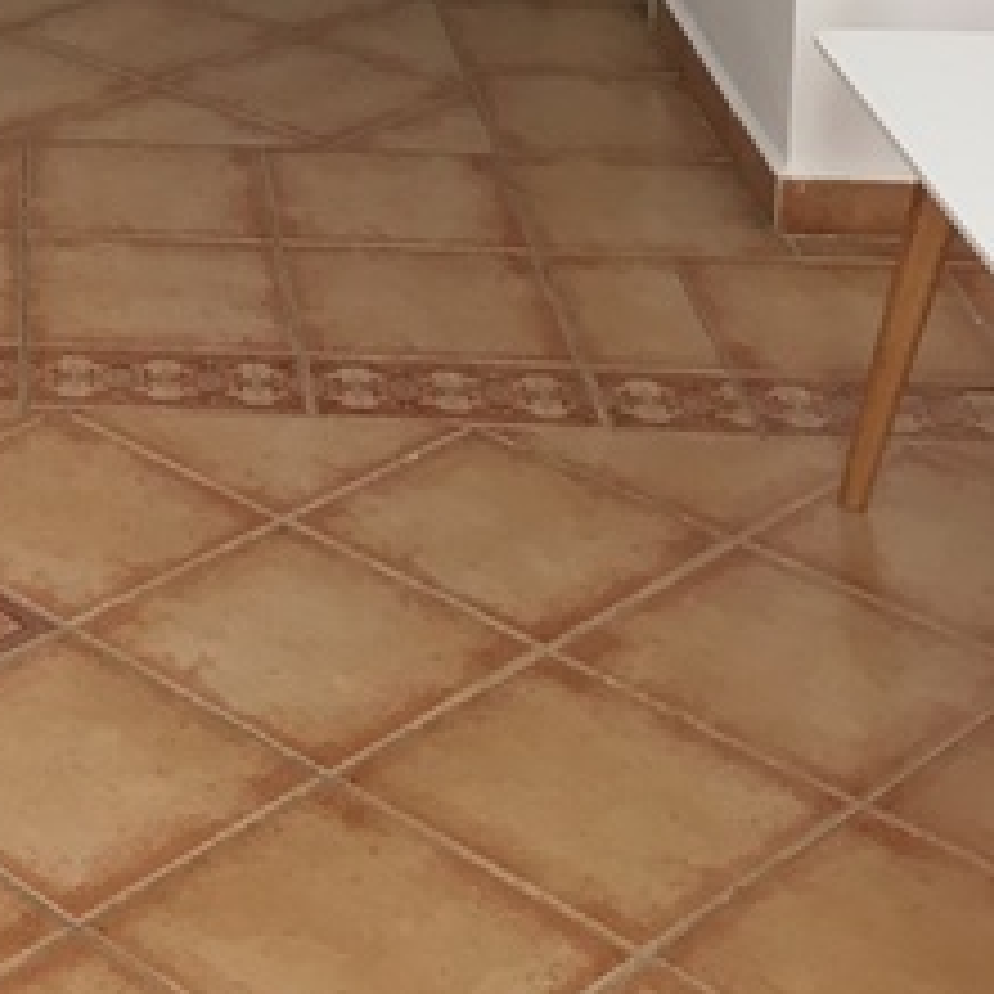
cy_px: -378
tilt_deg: -9.7
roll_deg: +1.6
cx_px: -283
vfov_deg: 17.9
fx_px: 2891
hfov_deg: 18.2
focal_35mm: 89
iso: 80
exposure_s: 1/33
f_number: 2.2
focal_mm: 4.15
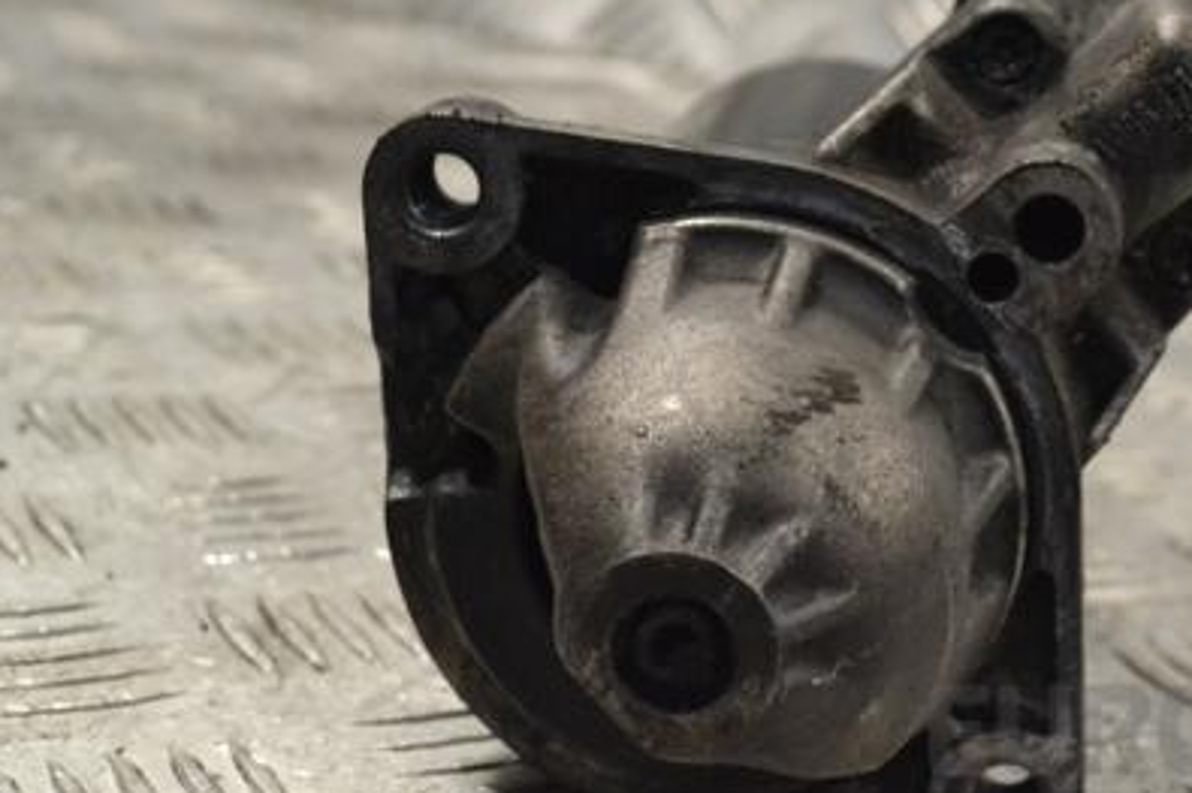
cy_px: 329
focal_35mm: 80
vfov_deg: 17.1
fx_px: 2640
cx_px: 872
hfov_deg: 25.2
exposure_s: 1/250
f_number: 8
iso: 3200
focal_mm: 35
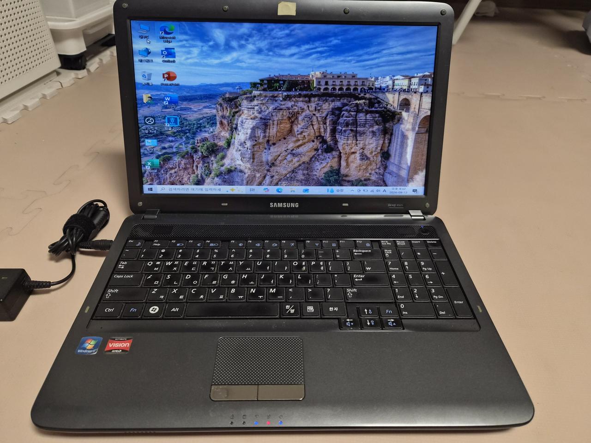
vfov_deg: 58.9
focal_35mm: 23
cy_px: 222
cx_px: 296
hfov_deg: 73.9
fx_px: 393
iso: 200
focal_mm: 5.4
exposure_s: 1/120
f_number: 1.8
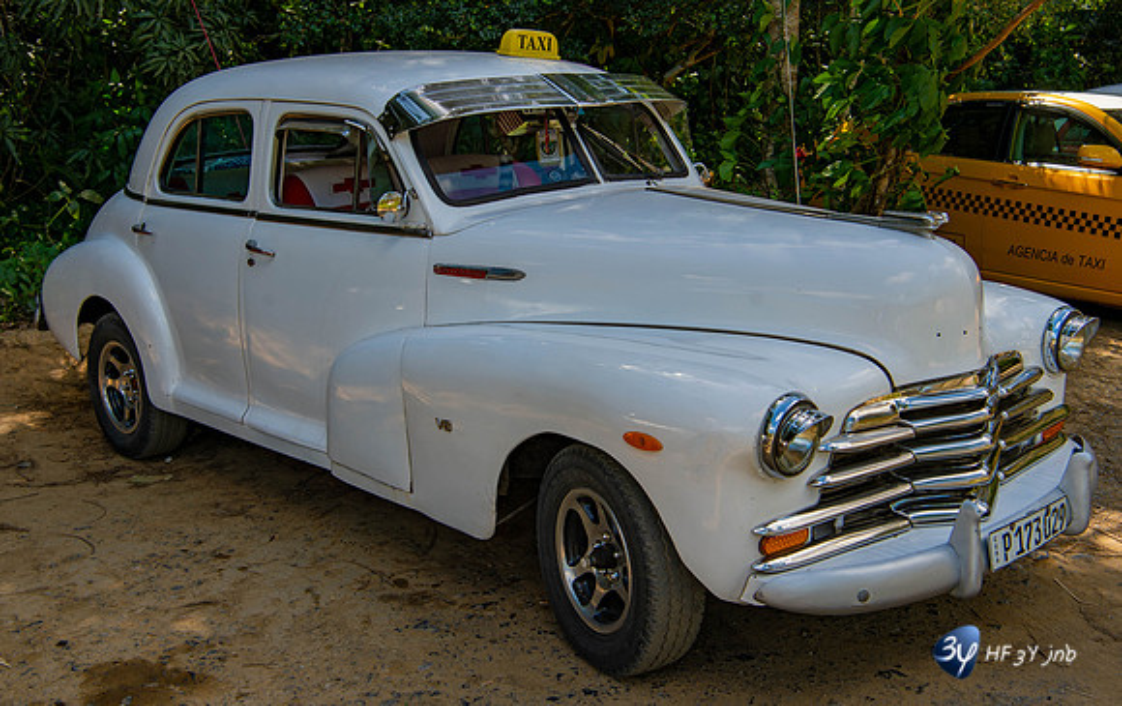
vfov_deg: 28.6
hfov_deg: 44.1
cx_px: 586
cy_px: 317
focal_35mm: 45
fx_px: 1386
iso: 100
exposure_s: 1/200
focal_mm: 40
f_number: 7.1
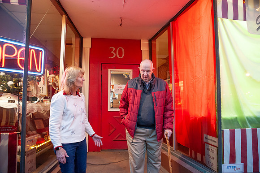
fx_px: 173
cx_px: 130
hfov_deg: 73.8
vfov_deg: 53.1
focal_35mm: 24
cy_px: 86
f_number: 2.8
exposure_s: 1/160
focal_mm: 24
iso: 2000
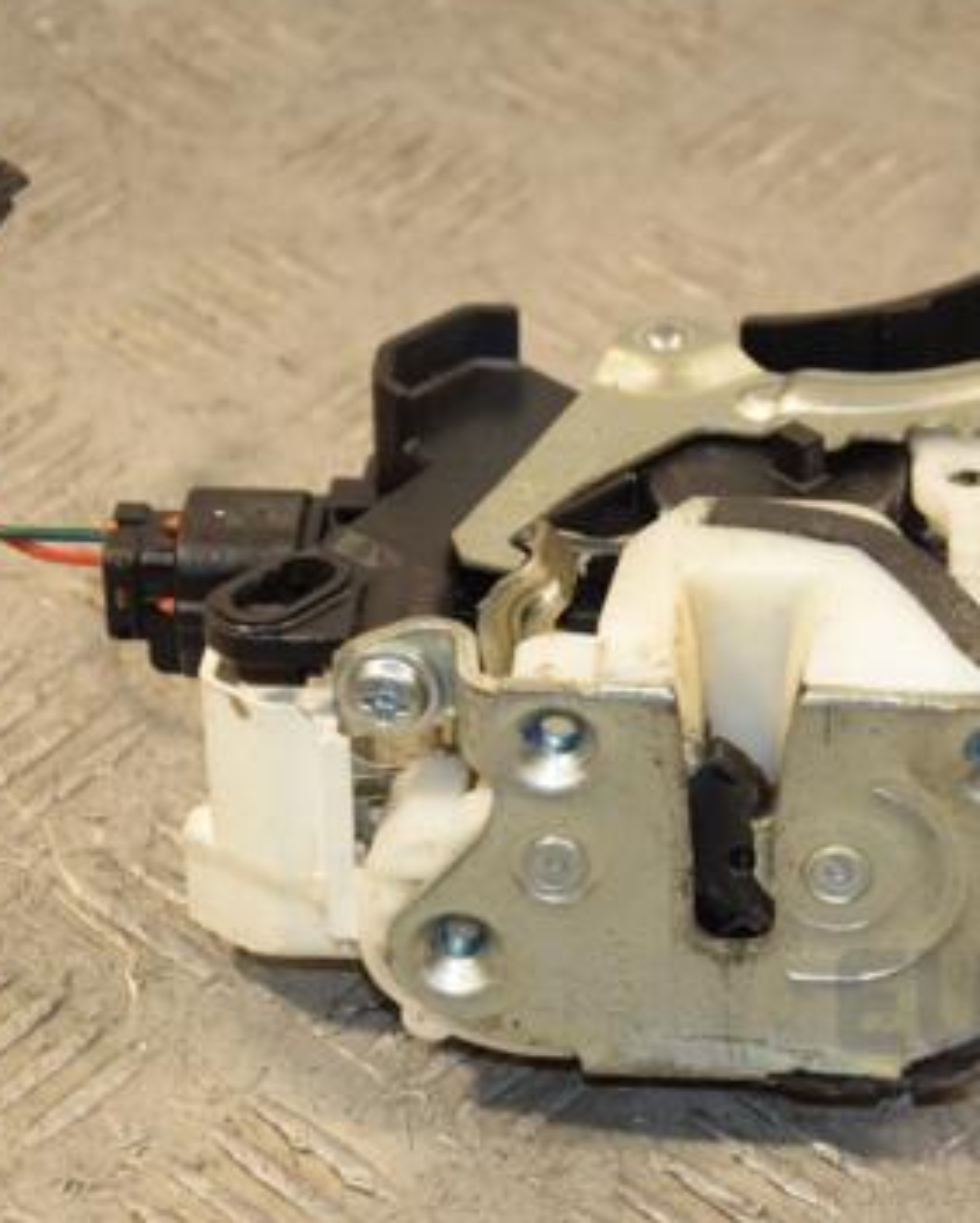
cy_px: 539
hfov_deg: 8.6
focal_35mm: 180
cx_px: 771
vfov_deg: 10.7
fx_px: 6513
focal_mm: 75
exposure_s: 1/200
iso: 800
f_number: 5.3
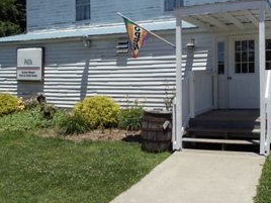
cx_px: 159
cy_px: 90
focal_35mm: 59
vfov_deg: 24.8
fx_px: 462
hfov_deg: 32.6
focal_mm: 6
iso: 100
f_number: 7.1
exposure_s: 1/400
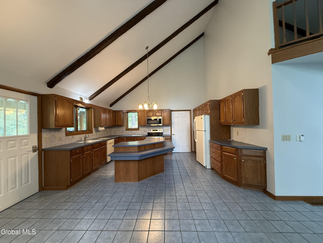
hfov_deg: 102.1
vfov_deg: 85.7
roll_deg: +1.3
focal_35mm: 14
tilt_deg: +2.5
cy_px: 122
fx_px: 131
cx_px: 162
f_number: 2.2
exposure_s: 1/60
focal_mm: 2.22
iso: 320
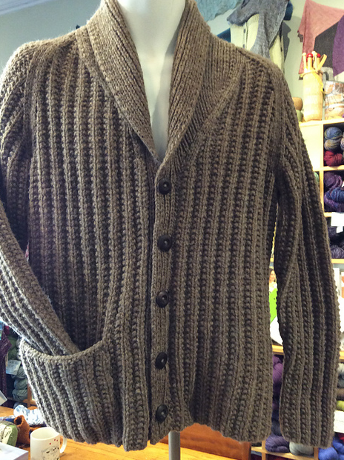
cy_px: 235
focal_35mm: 33
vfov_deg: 55.4
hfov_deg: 42.8
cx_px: 168
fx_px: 438
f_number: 2.4
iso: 160
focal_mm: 3.3
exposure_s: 1/24
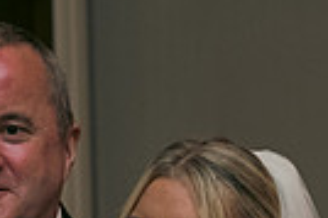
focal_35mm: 217
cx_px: 149
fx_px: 1975
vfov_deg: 6.2
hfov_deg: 9.5
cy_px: 415
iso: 800
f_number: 3.5
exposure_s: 1/160
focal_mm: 50
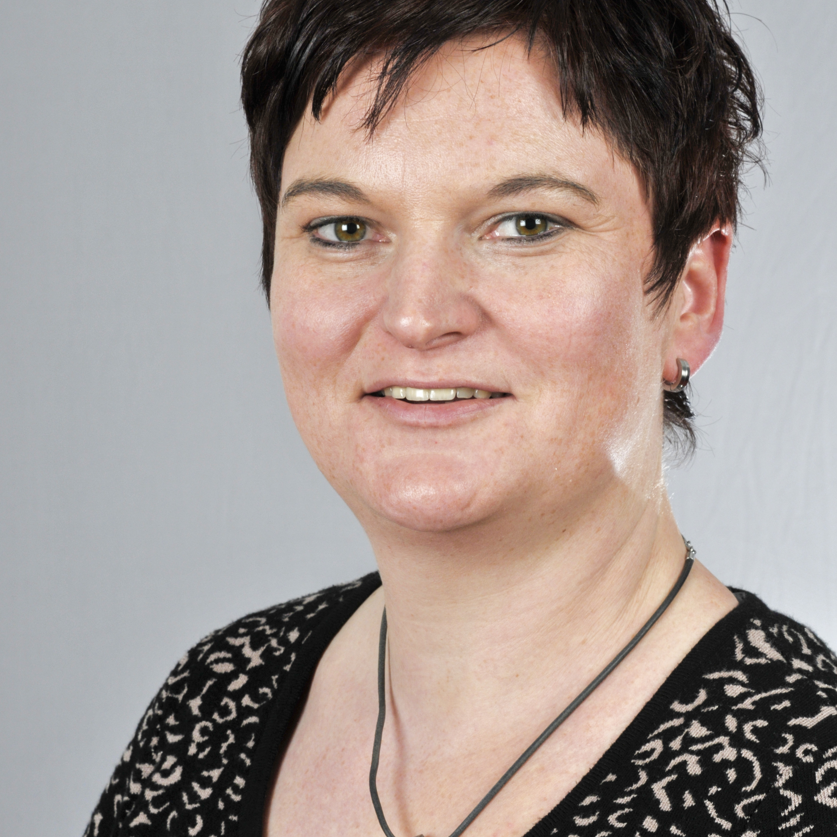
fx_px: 4477
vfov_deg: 10.7
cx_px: 418
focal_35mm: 164
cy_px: 383
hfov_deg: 10.7
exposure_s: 1/200
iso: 200
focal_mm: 85
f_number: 14
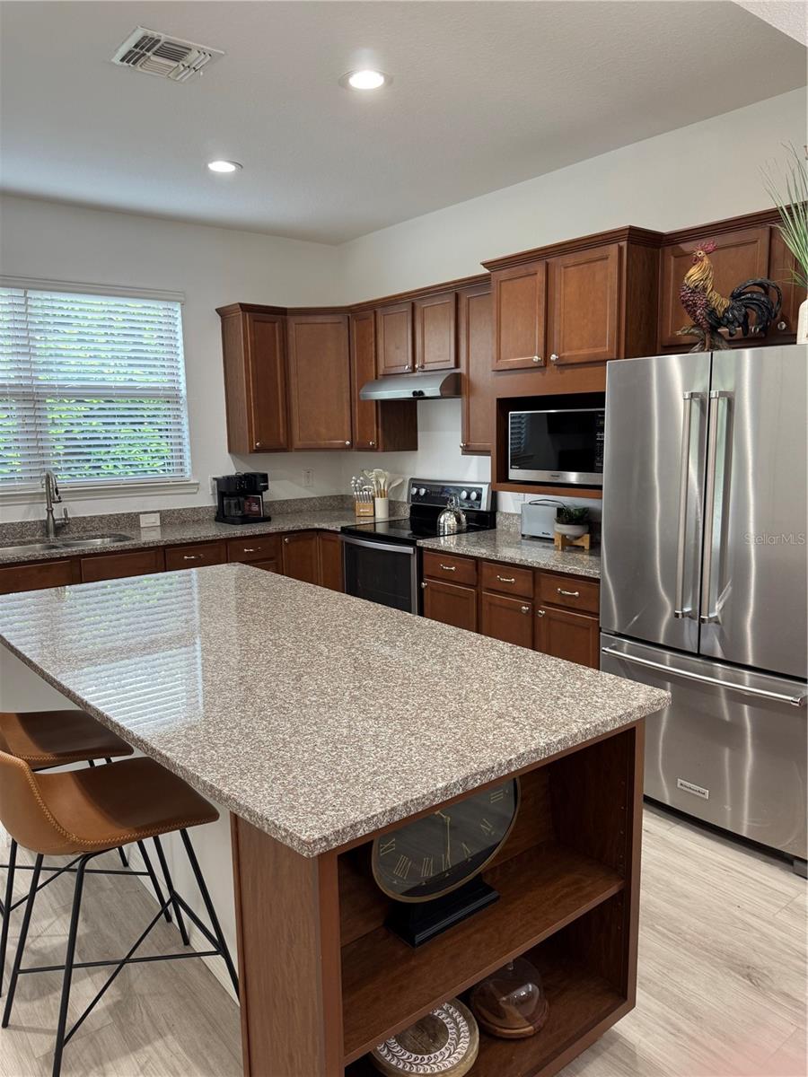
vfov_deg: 71.6
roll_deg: +1.2
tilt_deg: -5.6
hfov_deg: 56.8
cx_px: 404
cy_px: 538
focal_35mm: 24
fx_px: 747
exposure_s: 1/60
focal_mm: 6.76
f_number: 1.78
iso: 125
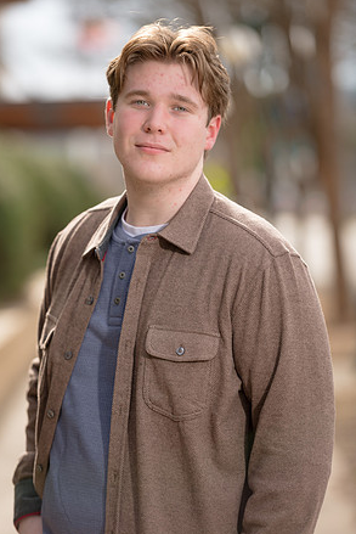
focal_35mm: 164
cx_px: 176
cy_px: 270
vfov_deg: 12.5
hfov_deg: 8.4
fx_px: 2431
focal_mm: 160
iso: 80
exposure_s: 1/250
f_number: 3.2
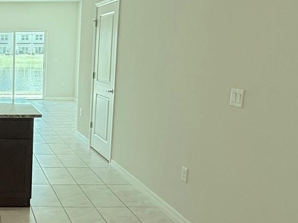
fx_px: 387
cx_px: -20
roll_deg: -0.2
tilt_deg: -9.6
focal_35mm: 45
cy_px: 115
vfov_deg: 32.2
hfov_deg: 36.4
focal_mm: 2.22
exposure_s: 1/129
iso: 64
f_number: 2.2
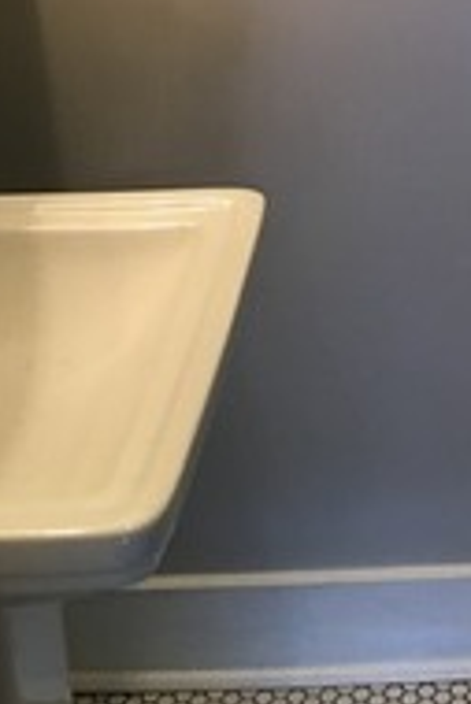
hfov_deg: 17.1
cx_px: 575
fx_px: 1489
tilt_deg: -11.0
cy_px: -163
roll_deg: +1.4
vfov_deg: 24.0
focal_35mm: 76
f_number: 2.2
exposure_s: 1/15
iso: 64
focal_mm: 4.15
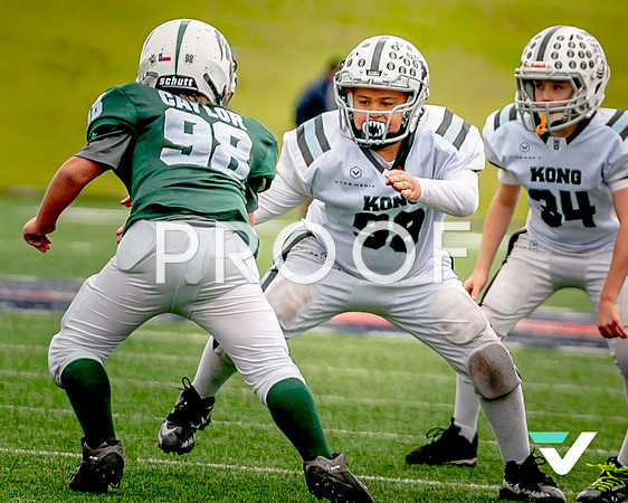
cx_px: 1145
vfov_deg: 2.5
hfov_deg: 3.1
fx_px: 11693
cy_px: 111
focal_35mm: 629
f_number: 2.8
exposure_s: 1/2000
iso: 400
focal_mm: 173
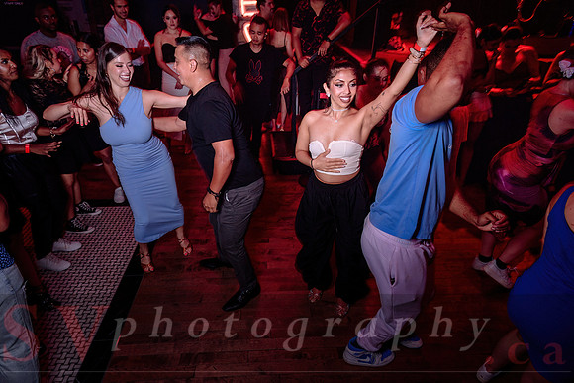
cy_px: 192
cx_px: 287
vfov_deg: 53.2
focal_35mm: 24
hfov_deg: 73.7
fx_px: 383
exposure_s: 1/25
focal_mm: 24
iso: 800
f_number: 4
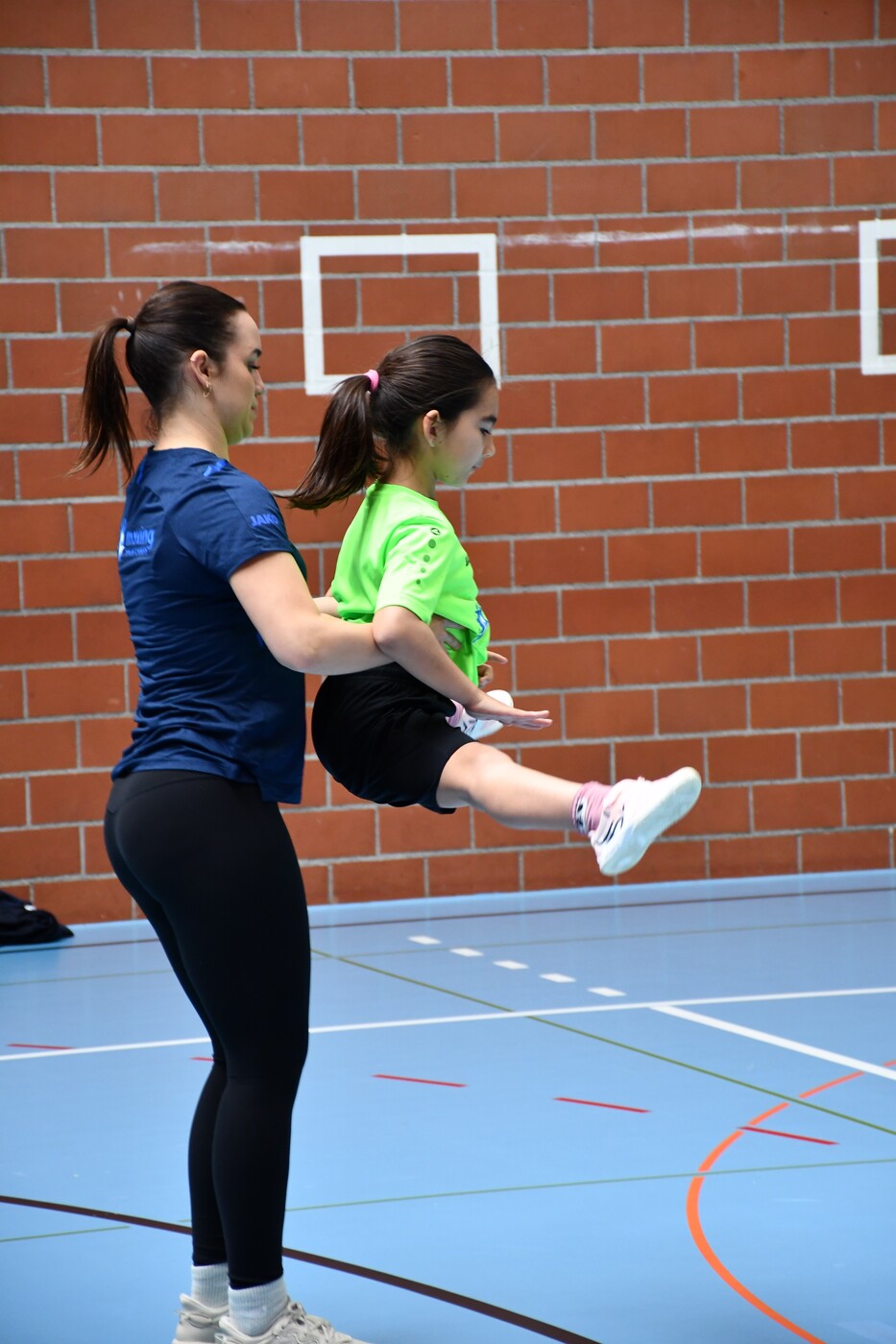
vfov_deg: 15.2
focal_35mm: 135
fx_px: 5041
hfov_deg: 10.2
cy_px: 672
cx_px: 448
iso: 1100
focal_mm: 90
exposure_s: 1/125
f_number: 5.3
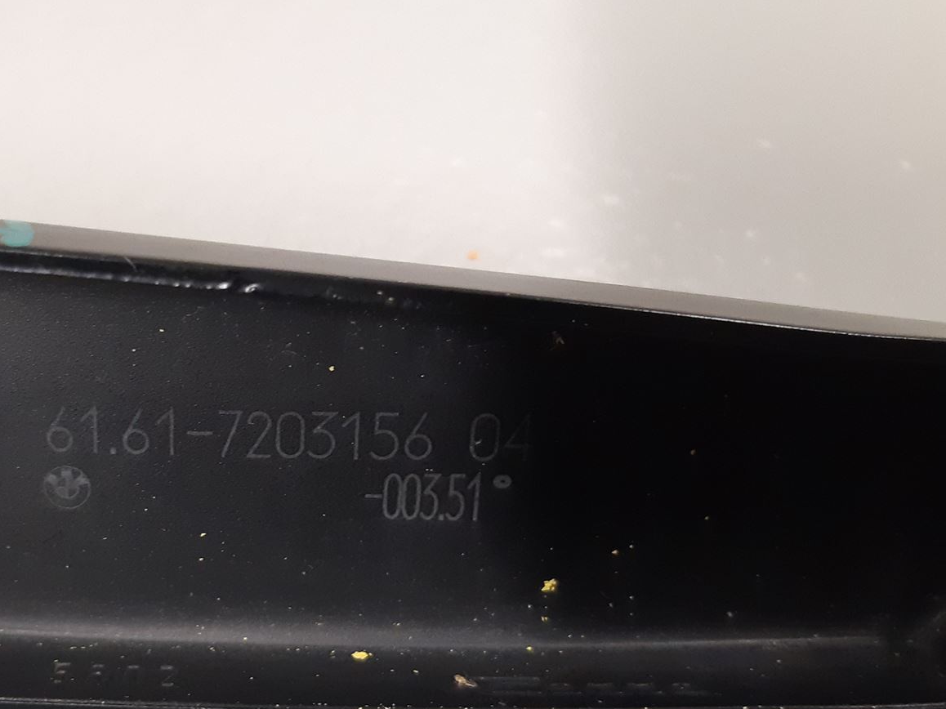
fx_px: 1257
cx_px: 247
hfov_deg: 40.2
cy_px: 455
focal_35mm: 46
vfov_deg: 31.3
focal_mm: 3.93
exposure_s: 1/50
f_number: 1.7
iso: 320
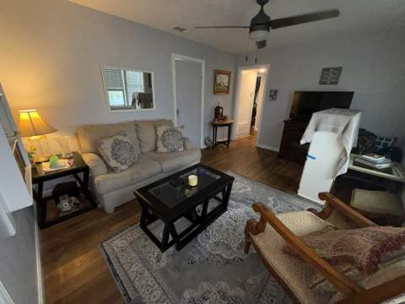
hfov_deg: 102.1
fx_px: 164
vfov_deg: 85.7
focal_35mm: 14
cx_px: 202
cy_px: 152
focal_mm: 2.22
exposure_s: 1/60
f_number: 2.2
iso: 200
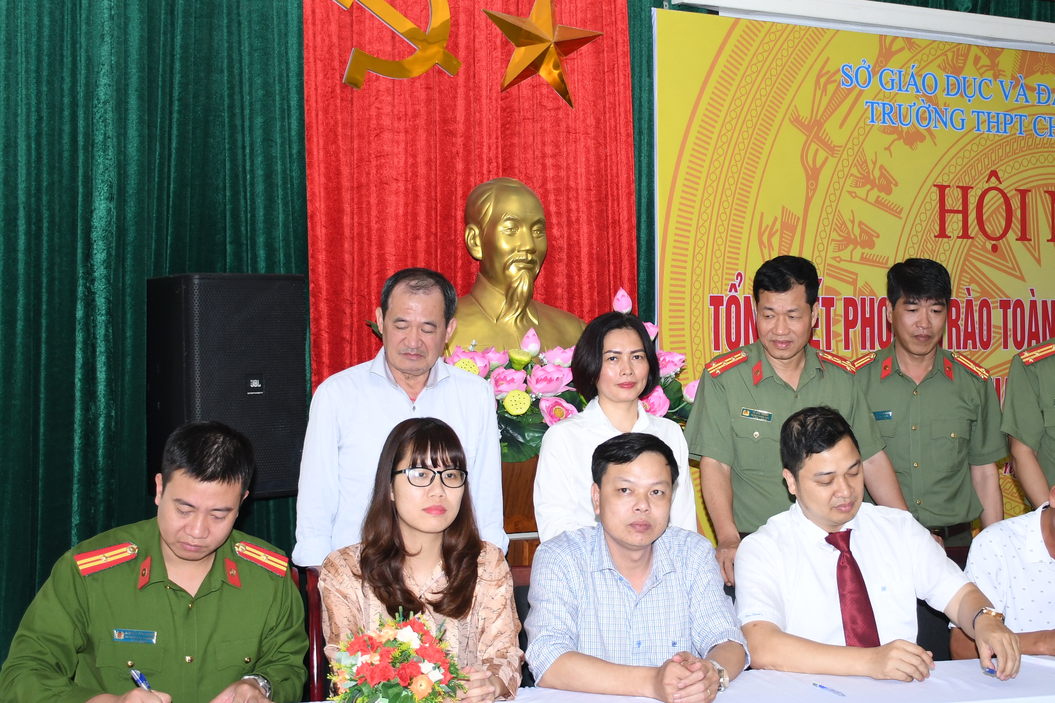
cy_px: 308
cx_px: 669
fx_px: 1729
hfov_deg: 33.7
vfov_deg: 23.0
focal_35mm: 59
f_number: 4
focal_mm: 26
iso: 400
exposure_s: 1/200
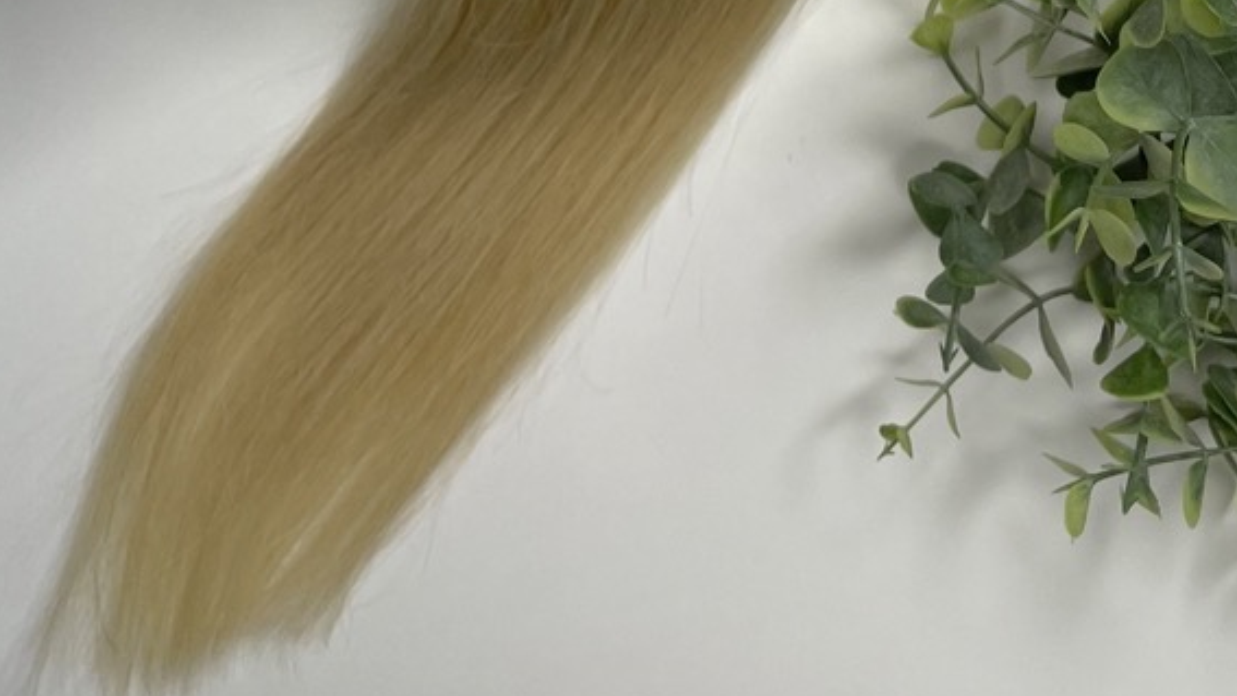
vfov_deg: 16.2
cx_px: 580
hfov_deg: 32.8
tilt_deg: -85.5
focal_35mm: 64
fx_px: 2099
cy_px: -513
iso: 32
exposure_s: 1/341
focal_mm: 4.2
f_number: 1.6
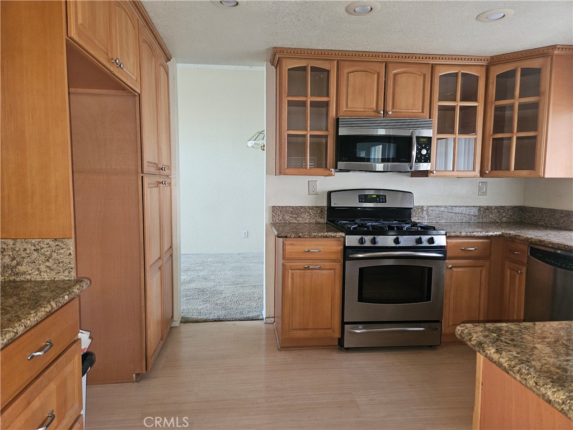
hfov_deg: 73.9
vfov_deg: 58.9
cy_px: 215
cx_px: 286
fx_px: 381
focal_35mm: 23
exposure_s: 1/12
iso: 125
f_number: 1.8
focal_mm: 5.4
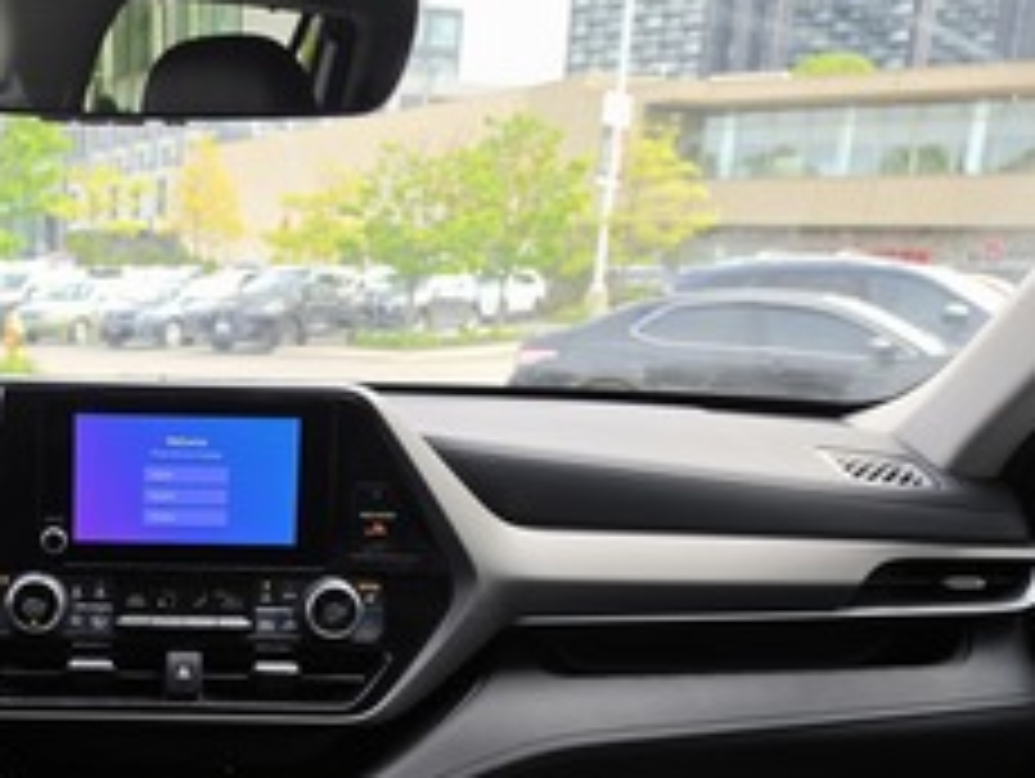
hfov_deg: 41.9
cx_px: 148
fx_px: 1257
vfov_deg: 33.4
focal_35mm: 42
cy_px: 623
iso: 16
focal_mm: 6.5
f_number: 1.4
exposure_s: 1/200
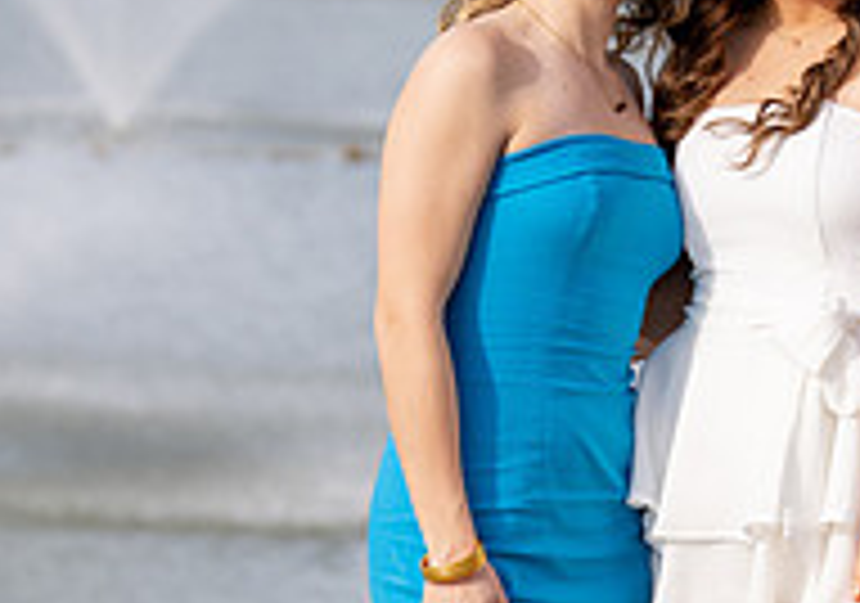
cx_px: 636
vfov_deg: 5.6
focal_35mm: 256
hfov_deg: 7.9
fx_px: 6215
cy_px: 491
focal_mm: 70
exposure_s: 1/1000
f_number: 2.8
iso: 100
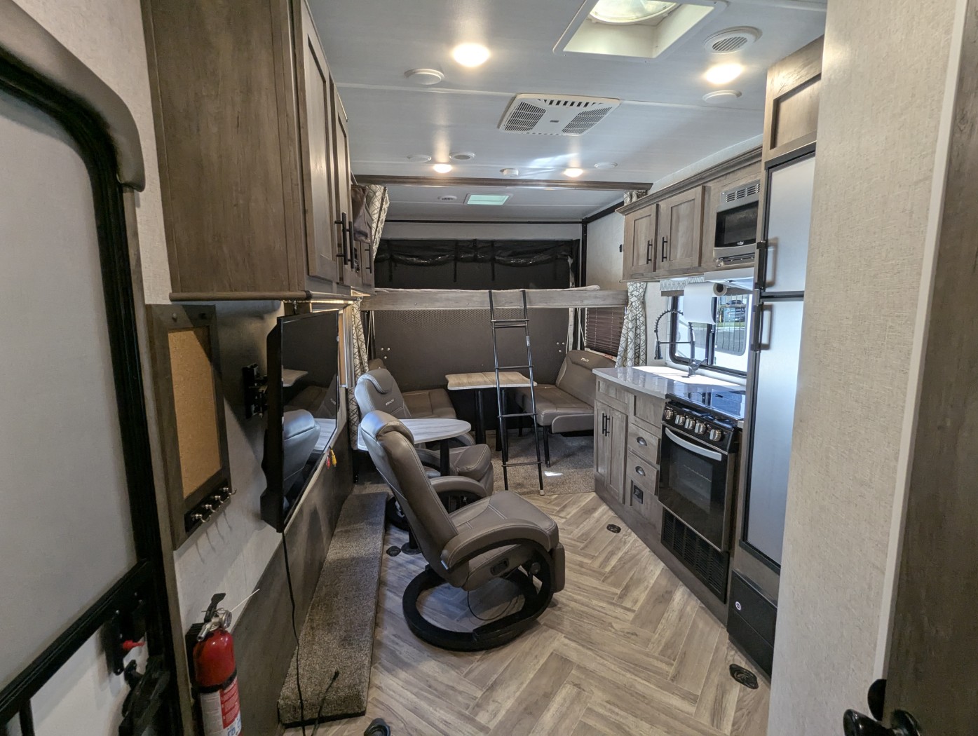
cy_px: 368
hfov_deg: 94.4
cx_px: 489
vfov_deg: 78.2
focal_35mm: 16
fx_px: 453
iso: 159
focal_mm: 2.35
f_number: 2.2
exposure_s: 1/52.4
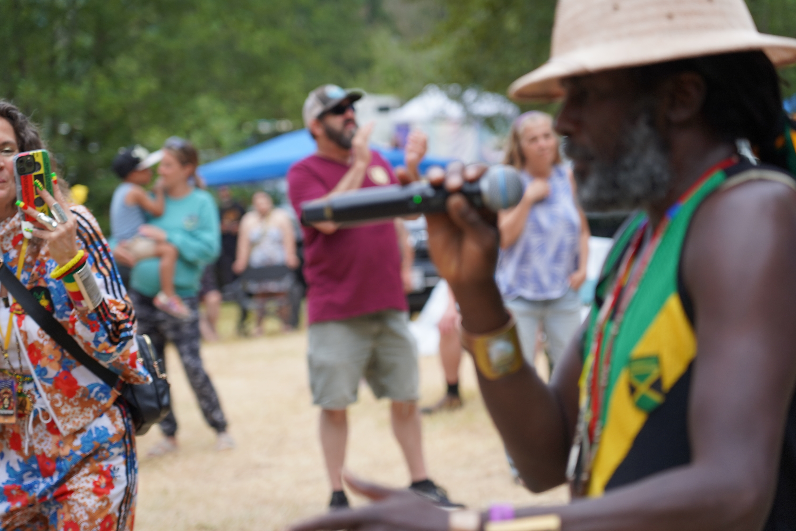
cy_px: 266
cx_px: 398
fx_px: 2321
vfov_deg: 13.0
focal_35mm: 105
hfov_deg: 19.5
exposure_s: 1/160
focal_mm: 105
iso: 200
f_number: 4
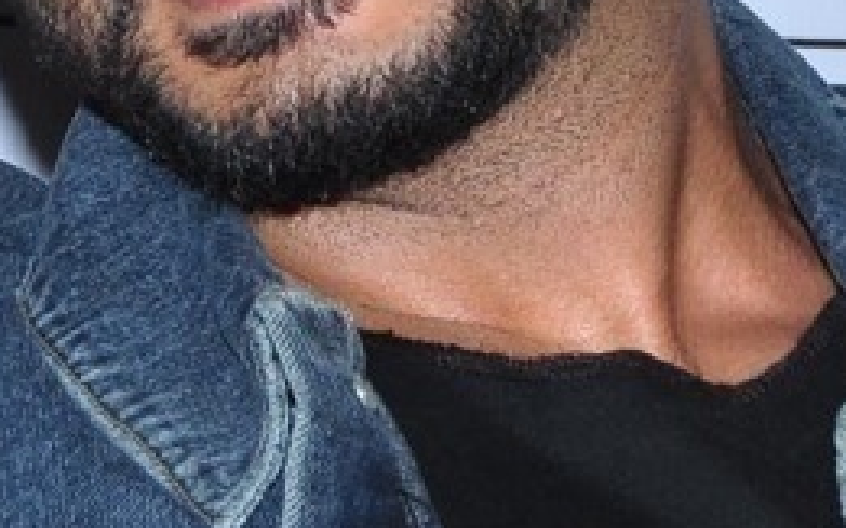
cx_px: 532
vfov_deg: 1.8
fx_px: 17020
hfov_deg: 2.8
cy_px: 83
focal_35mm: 738
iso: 500
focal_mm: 105
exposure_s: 1/125
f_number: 13
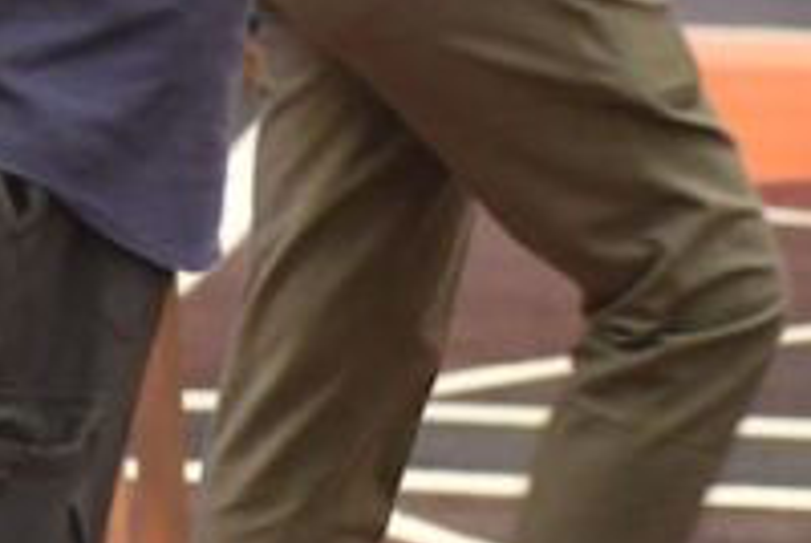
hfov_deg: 4.0
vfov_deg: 2.7
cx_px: -1119
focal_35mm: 512
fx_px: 11551
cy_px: -547
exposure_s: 1/125
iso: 4500
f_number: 2.8
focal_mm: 100
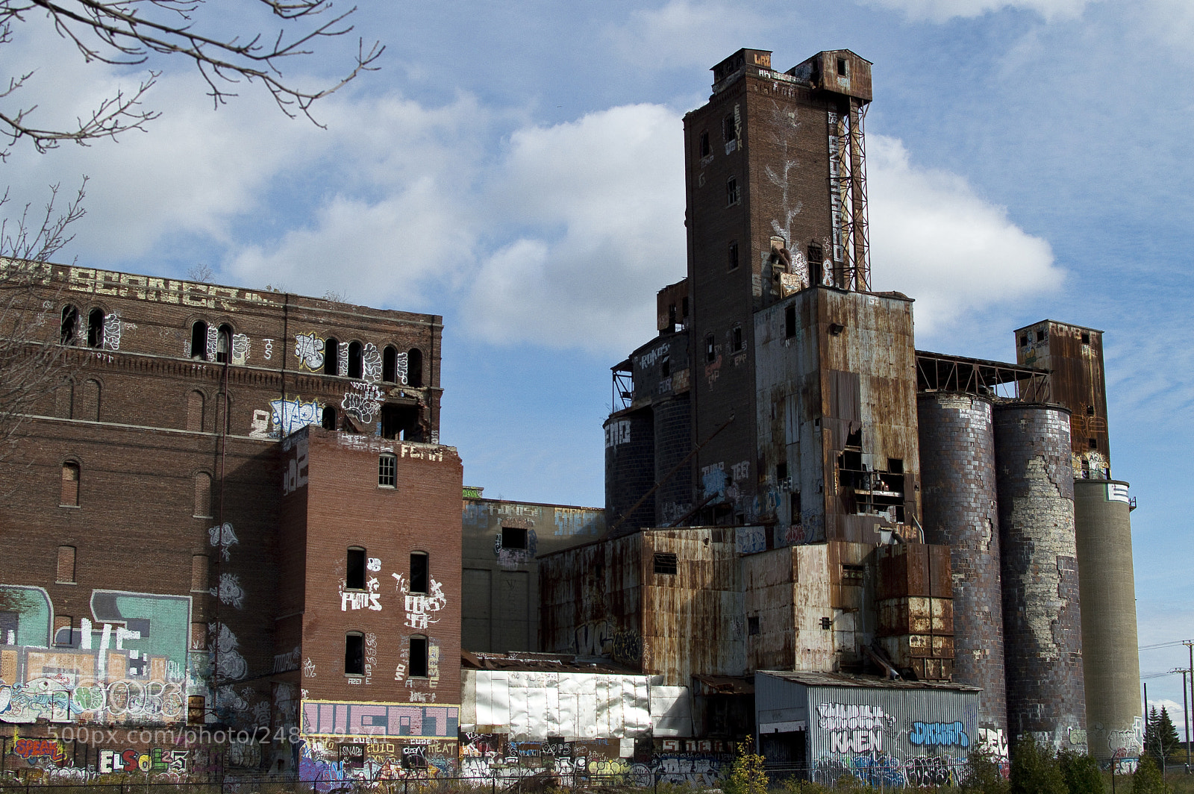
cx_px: 597
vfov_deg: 25.7
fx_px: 1740
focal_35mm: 52
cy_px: 397
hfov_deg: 37.9
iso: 400
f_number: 5.6
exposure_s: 1/2500
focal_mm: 35
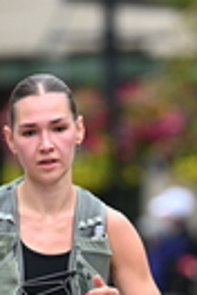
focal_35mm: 831
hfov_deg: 1.7
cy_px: 291
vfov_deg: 2.5
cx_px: 86
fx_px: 6821
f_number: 2.8
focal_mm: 200
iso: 640
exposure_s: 1/2000
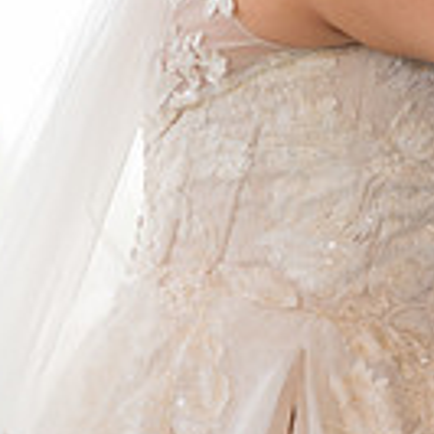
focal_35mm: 248
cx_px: 636
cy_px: 41
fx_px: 3518
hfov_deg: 7.0
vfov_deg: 7.0
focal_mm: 67
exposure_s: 1/250
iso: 200
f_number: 2.8
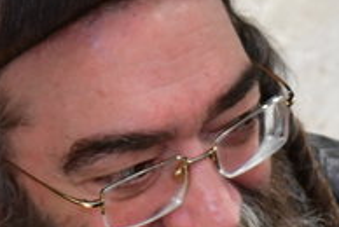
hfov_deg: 3.0
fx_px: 6451
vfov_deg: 2.0
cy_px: 235
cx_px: 545
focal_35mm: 684
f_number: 5.6
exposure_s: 1/100
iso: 2000
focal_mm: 95
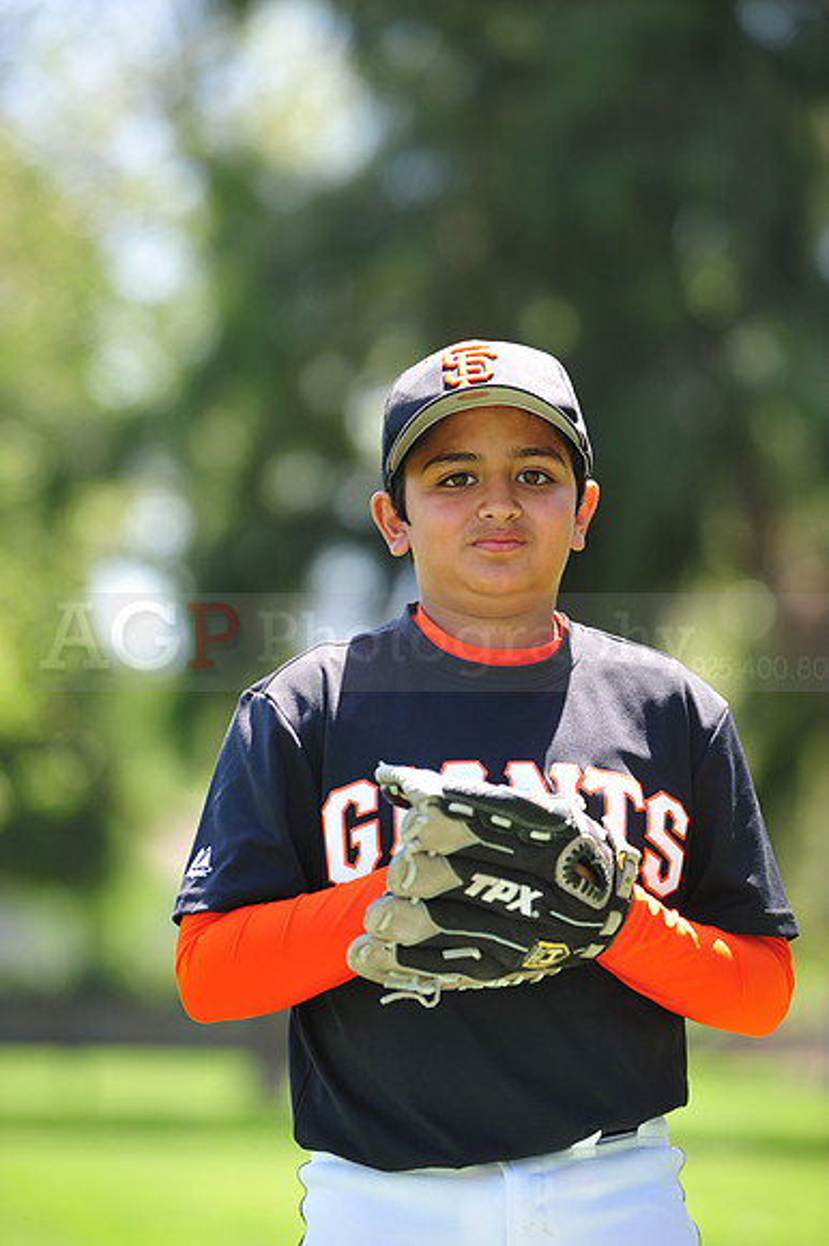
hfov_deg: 6.9
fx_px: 6916
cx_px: 414
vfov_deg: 10.3
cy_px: 623
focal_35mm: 200
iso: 200
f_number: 4.5
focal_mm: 200
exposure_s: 1/320
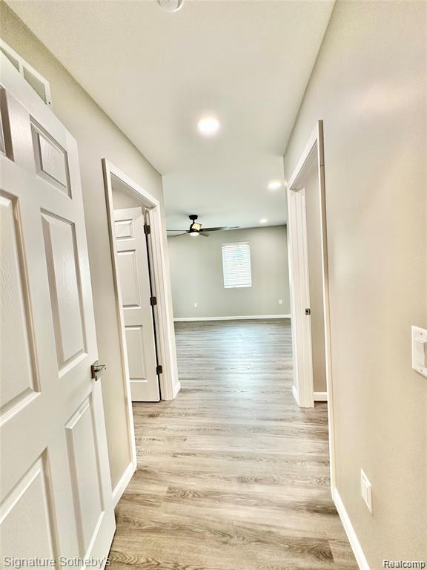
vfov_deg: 102.1
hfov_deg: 85.7
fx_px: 230
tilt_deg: -3.0
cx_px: 214
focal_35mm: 14
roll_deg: +3.7
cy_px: 285
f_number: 2.2
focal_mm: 2.22
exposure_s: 1/120
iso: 160
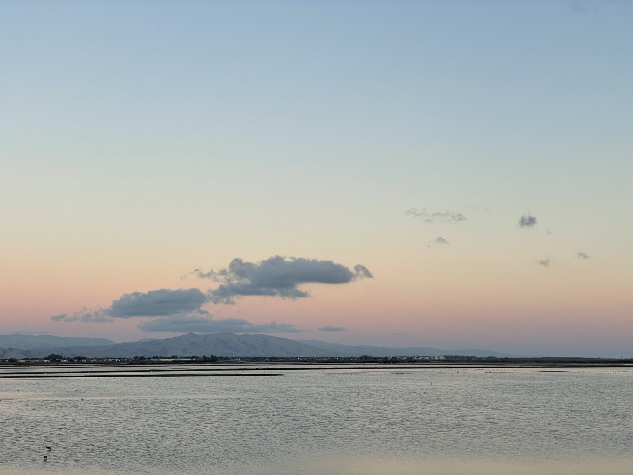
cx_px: 316
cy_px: 238
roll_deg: -0.3
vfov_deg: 28.0
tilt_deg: +7.9
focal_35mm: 52
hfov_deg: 36.8
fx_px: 951
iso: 25
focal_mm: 6
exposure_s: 1/120
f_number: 2
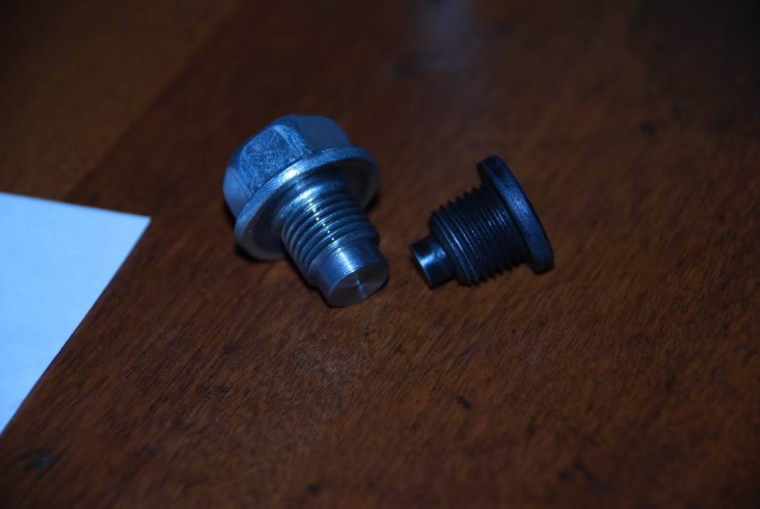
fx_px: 4280
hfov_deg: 10.1
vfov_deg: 6.8
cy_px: 254
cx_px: 380
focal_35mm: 202
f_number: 5.6
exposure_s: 1/125
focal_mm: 135
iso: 100
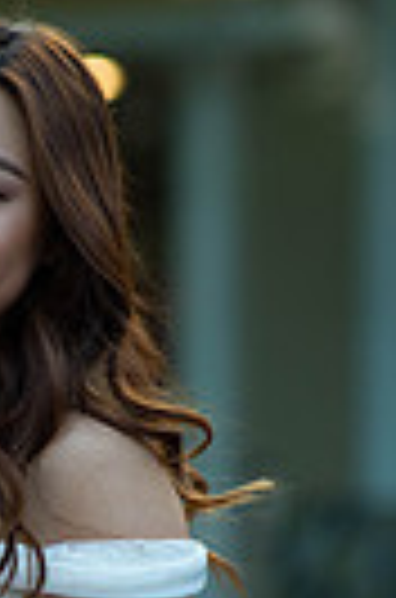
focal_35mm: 288
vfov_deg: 7.1
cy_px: 607
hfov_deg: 4.7
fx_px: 4777
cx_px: -155
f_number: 2
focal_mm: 85
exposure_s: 1/1000
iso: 250
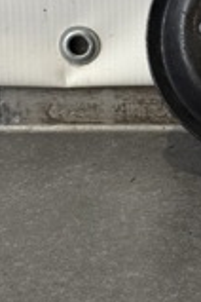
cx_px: 276
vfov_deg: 13.4
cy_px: -4
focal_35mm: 151
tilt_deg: -14.2
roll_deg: +0.5
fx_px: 1265
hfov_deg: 8.9
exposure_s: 1/100
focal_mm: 6.76
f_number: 1.78
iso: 80
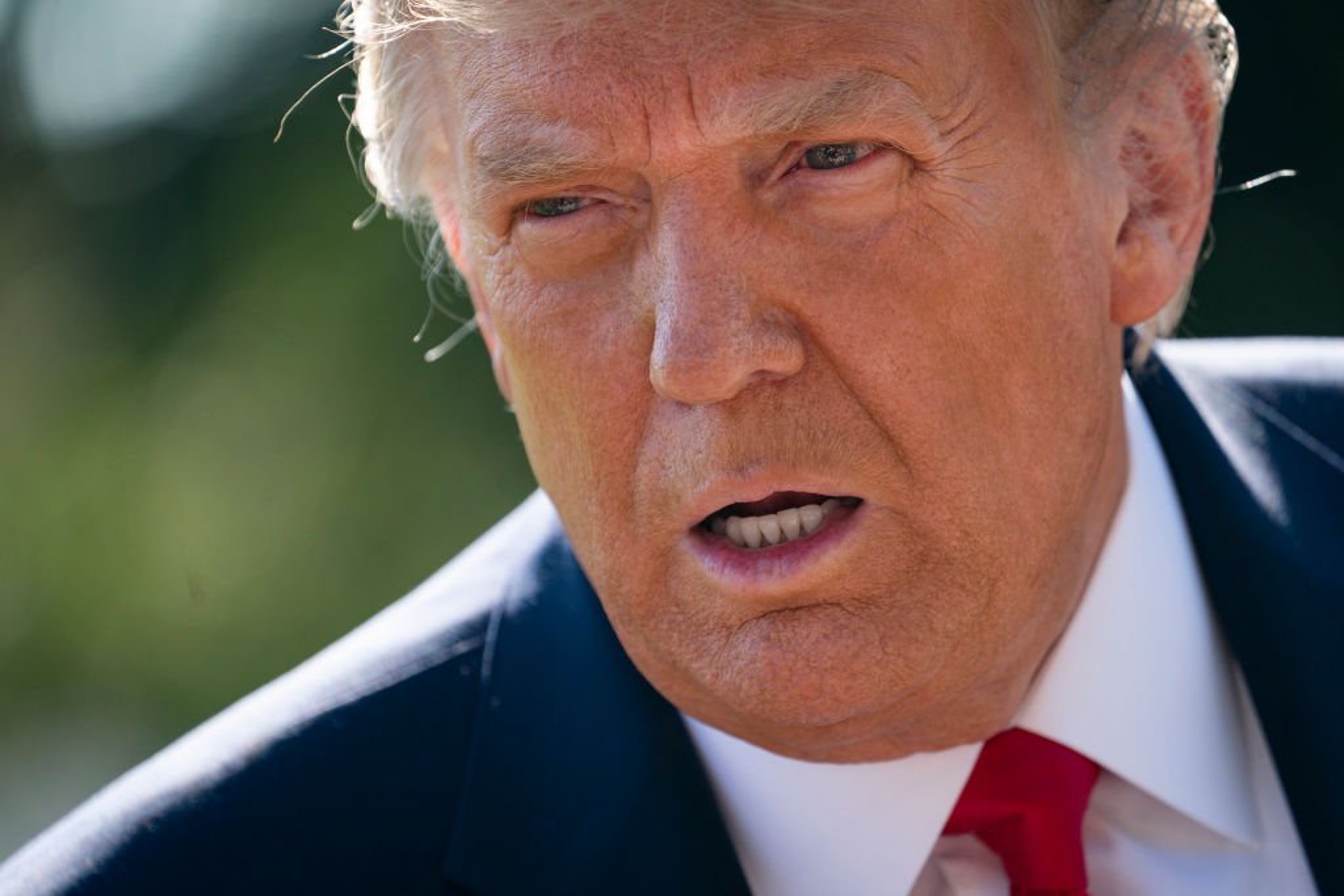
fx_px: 14934
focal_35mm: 400
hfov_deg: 5.2
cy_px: 448
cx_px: 672
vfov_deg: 3.4
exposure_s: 1/800
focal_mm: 400
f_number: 5.6
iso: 320
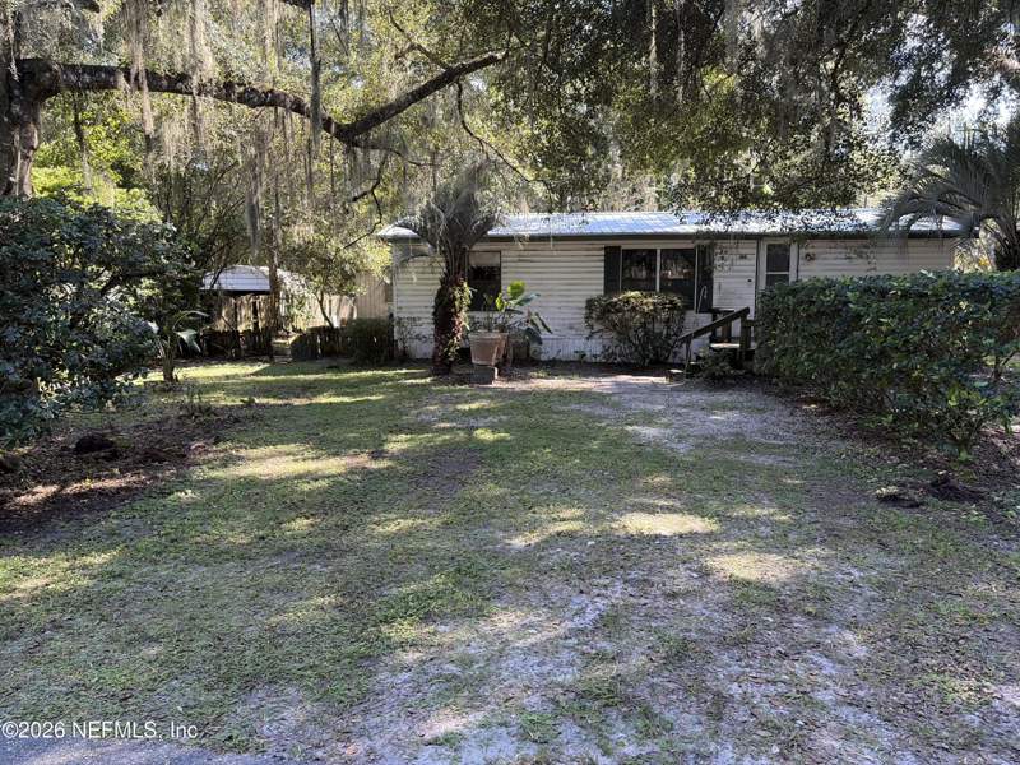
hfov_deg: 67.3
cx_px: 510
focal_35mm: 26
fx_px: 766
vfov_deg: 53.1
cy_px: 382
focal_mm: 5.96
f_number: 1.6
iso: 50
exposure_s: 1/179
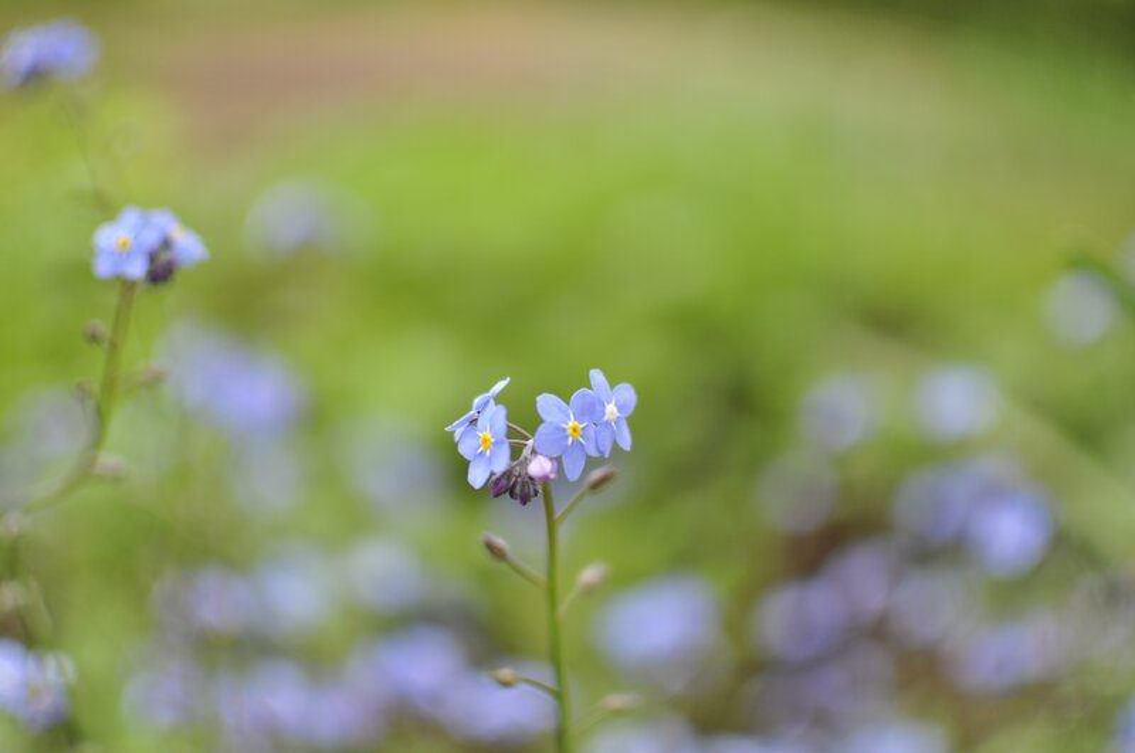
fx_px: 1653
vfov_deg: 25.7
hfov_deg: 37.9
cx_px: 568
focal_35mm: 52
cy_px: 376
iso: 200
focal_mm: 35
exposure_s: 1/1000
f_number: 1.8
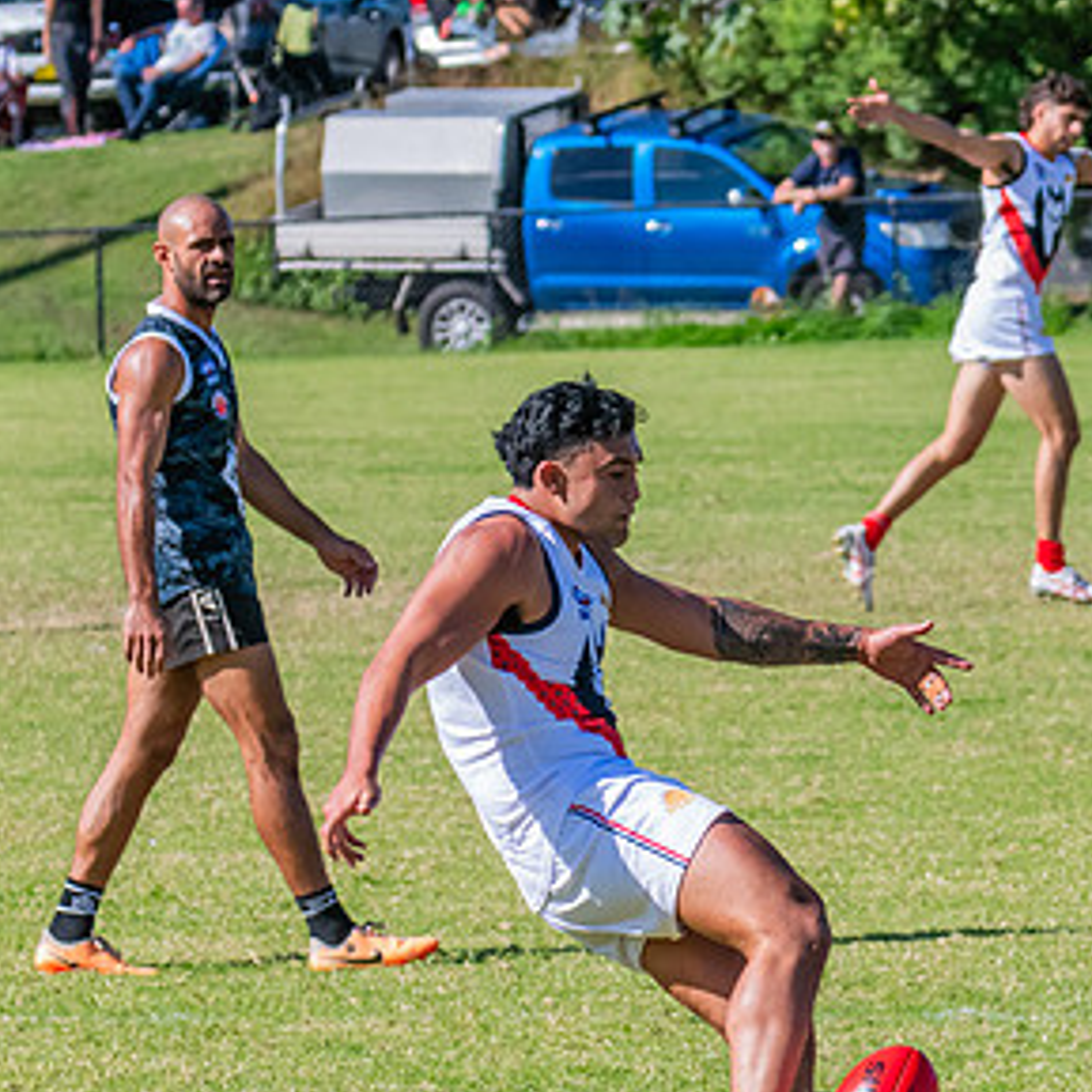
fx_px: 18452
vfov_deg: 3.4
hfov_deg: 3.4
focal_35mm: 517
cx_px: 908
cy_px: 861
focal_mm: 240
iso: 1600
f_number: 13
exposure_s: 1/1600
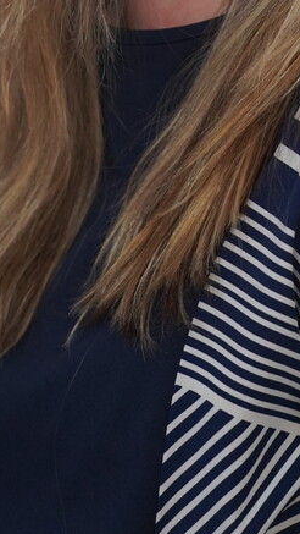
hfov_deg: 8.4
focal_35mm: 145
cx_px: 199
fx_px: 2049
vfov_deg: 14.5
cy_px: -39
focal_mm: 59
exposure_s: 1/160
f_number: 4
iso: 2500
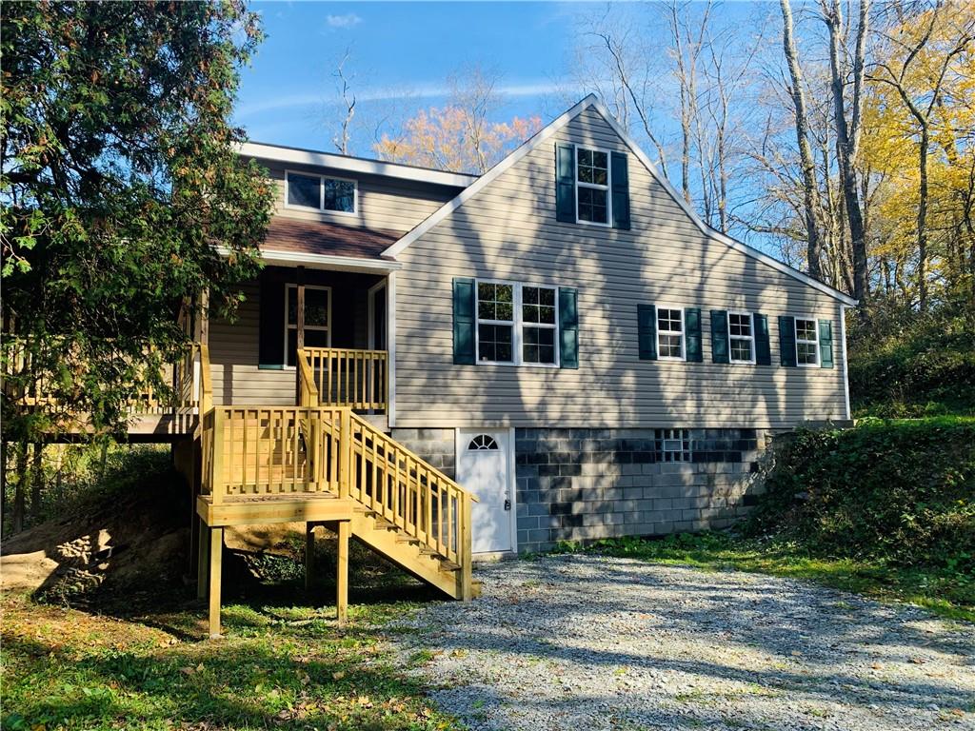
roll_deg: -0.2
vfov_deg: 53.1
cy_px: 366
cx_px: 488
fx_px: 732
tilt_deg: +4.9
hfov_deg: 67.3
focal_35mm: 26
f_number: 1.8
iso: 25
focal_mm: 4.25
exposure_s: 1/510
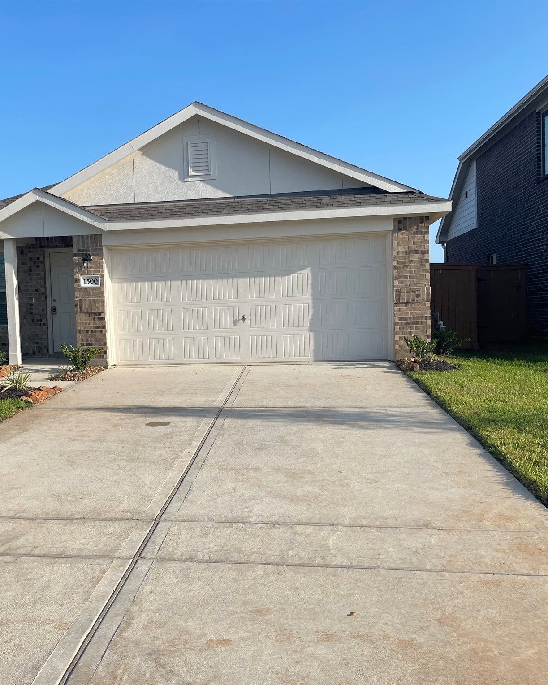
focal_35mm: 34
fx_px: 689
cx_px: 171
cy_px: 342
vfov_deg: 52.8
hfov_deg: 42.6
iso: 32
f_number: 1.6
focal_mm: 5.1
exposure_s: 1/3344
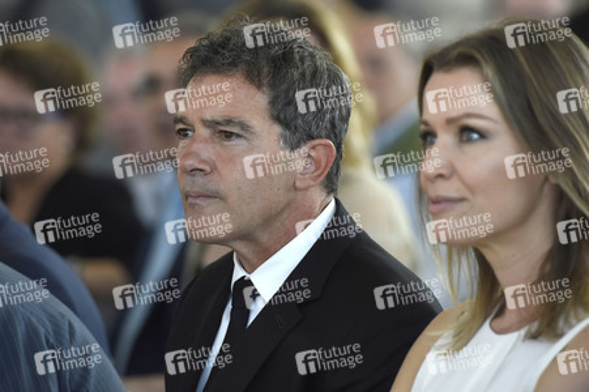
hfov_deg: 6.9
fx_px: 4905
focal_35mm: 300
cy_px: 196
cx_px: 294
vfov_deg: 4.6
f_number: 3.5
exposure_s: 1/500
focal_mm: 200
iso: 800
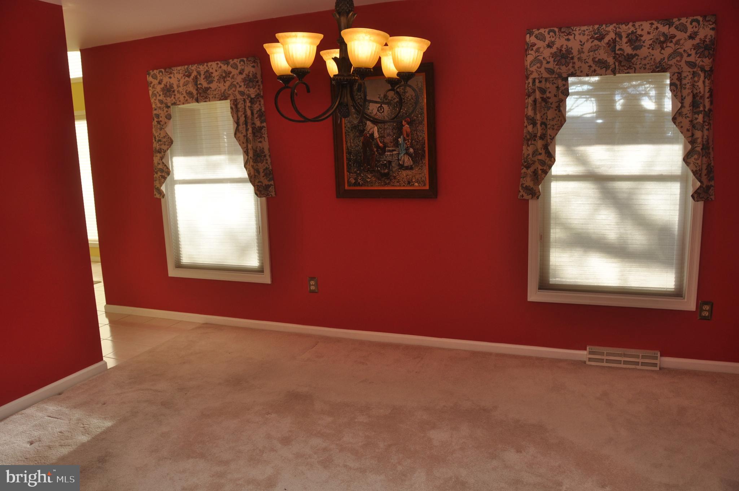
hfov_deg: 67.4
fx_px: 554
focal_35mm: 27
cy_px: 246
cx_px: 370
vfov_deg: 47.8
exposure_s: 1/160
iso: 200
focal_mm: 18
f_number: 6.3
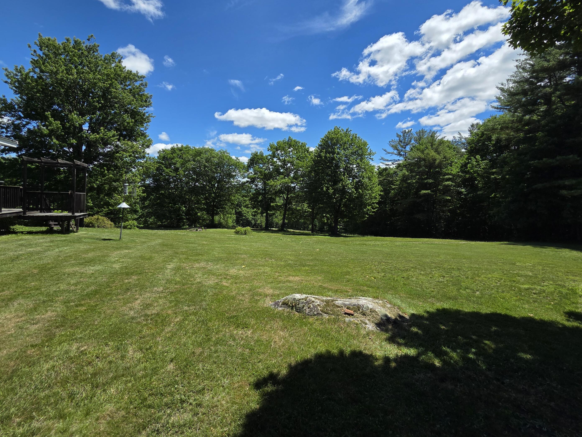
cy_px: 202
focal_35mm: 14
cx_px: 297
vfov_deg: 85.5
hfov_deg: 102.1
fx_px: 235
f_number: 2.2
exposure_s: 1/2134
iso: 50
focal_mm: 2.2
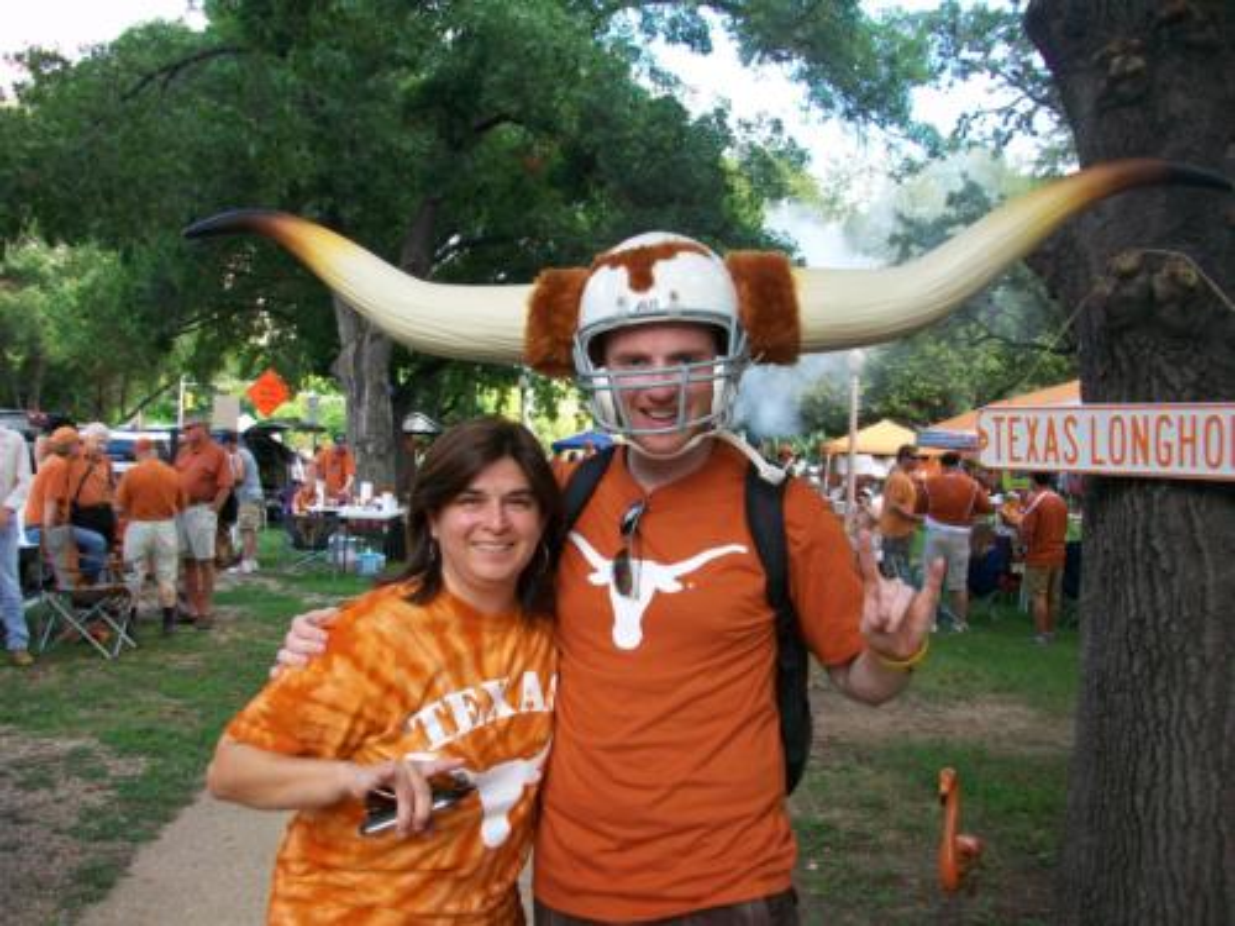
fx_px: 1142
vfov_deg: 44.2
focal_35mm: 32
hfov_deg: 56.8
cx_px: 618
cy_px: 463
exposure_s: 1/125
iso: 64
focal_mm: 5.7
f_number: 2.8
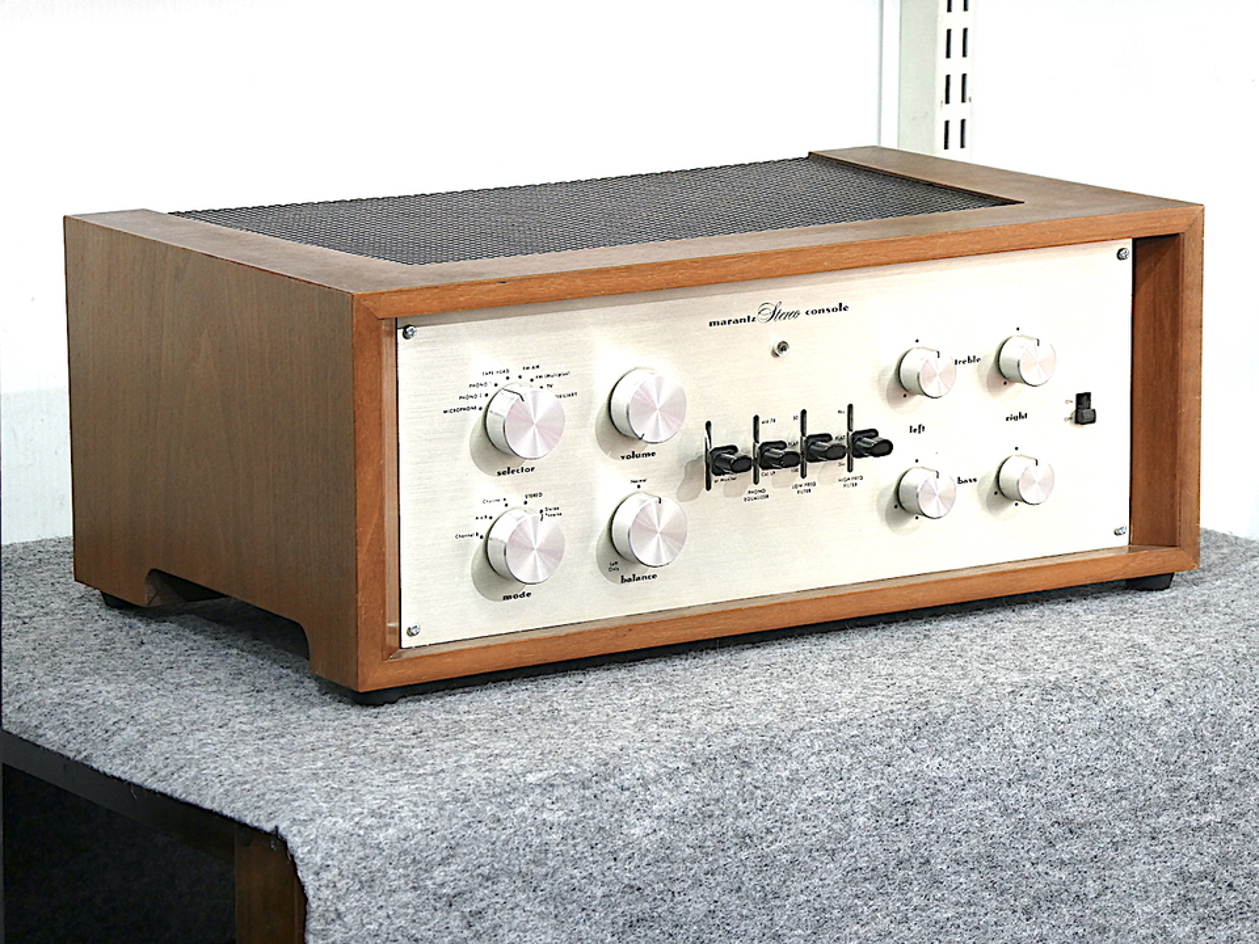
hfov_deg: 13.8
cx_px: 630
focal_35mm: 143
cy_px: 472
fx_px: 5201
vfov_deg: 10.4
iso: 200
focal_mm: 25.6
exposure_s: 1/6
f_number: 5.4
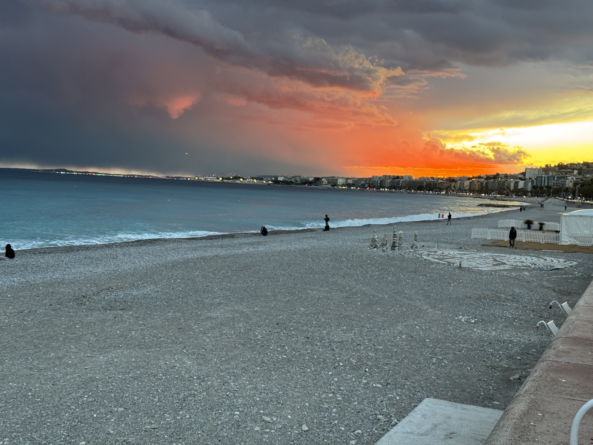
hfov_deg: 39.7
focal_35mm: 48
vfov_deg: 30.3
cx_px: 296
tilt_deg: -2.5
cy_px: 222
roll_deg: -2.5
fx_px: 822
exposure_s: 1/60
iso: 125
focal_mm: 6.76
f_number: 1.78
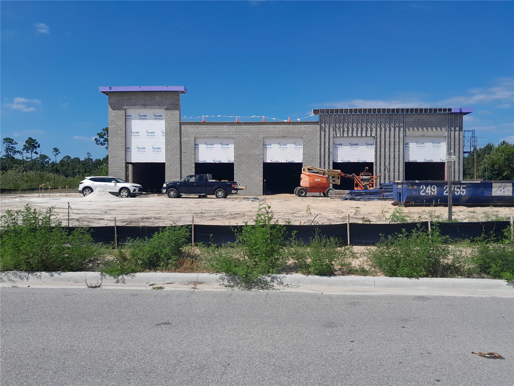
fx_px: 401
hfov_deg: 65.3
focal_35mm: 27
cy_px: 193
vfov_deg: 51.4
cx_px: 257
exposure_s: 1/706
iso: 40
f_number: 1.8
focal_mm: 4
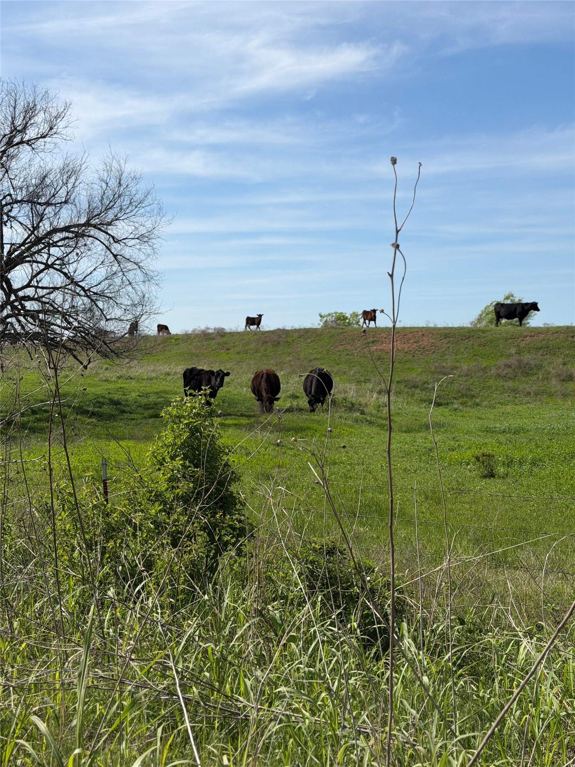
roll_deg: -0.9
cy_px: 384
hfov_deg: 30.3
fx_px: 1063
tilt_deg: -1.4
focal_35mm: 48
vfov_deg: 39.7
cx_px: 288
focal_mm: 6.76
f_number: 1.78
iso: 64
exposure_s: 1/7143
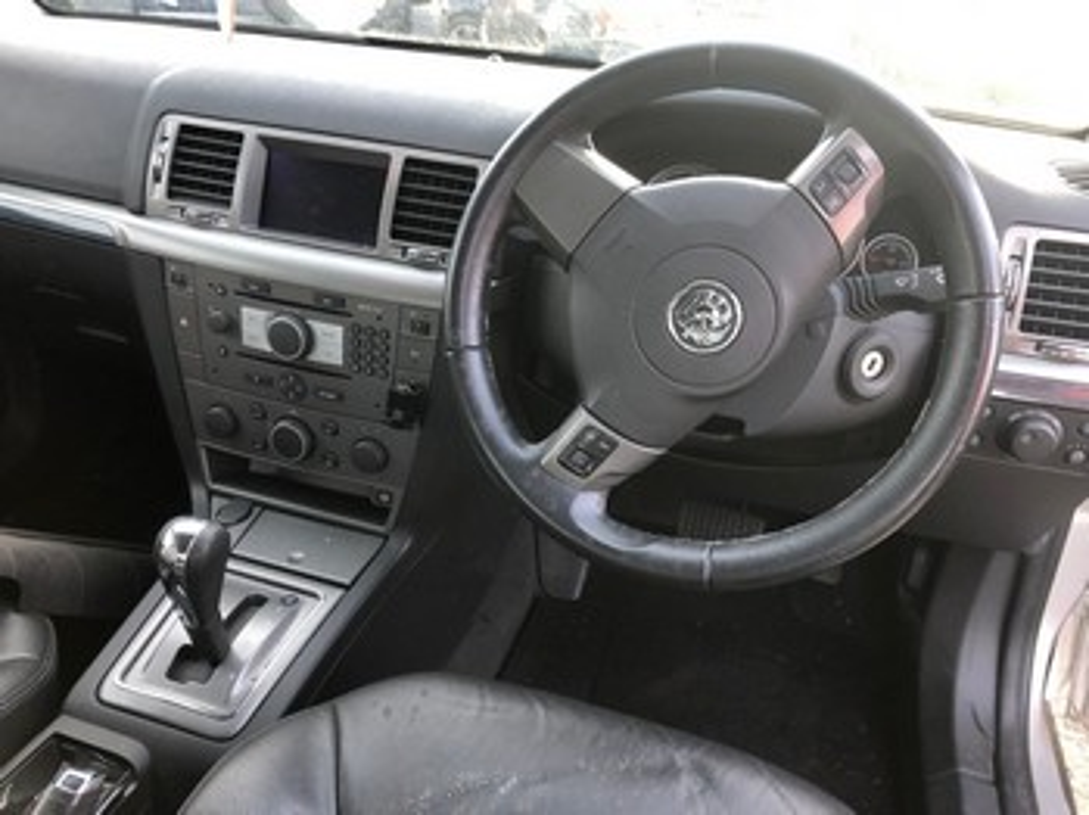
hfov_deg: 63.5
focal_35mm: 28
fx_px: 880
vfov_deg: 49.7
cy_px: 408
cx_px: 544
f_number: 1.8
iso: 32
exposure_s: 1/33
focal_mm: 4
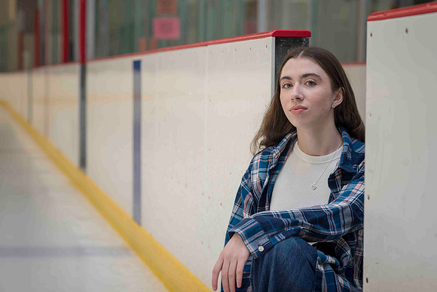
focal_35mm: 89
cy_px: 146
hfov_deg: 22.9
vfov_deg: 15.4
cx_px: 218
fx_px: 1081
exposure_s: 1/250
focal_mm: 85
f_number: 4
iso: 1000
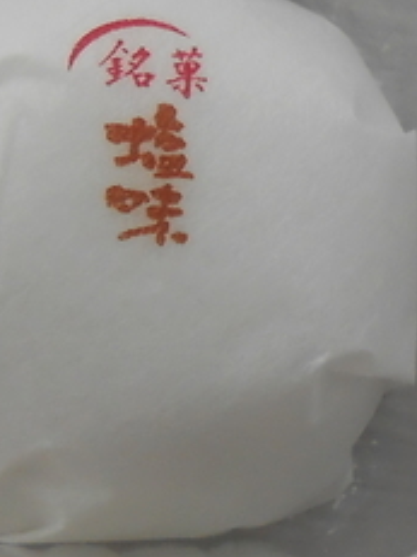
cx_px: 128
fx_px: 2170
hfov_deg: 11.0
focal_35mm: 135
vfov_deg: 14.6
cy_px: 174
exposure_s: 1/320
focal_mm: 4.6
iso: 80
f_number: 3.5
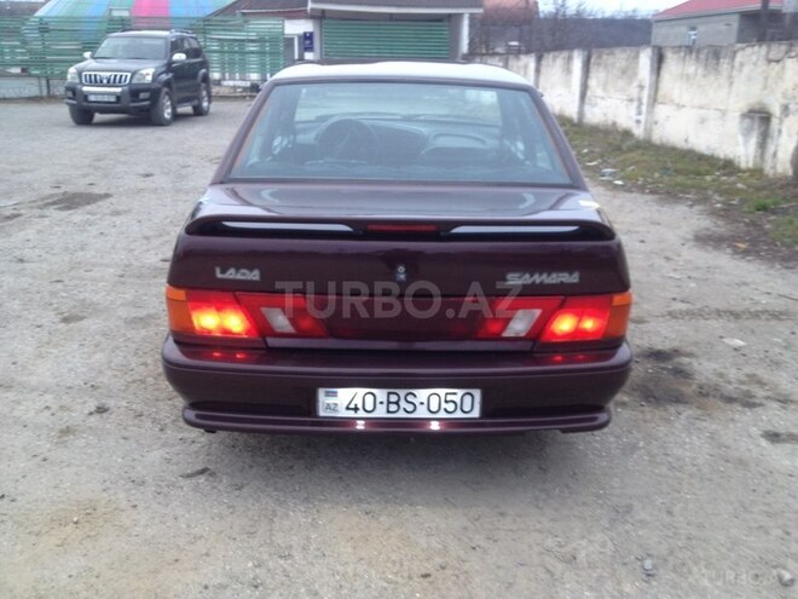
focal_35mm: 35
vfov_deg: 40.7
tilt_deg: -17.6
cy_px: 300
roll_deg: -3.5
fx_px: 807
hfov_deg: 52.6
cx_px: 399
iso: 50
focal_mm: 4.28
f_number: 2.4
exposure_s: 1/20
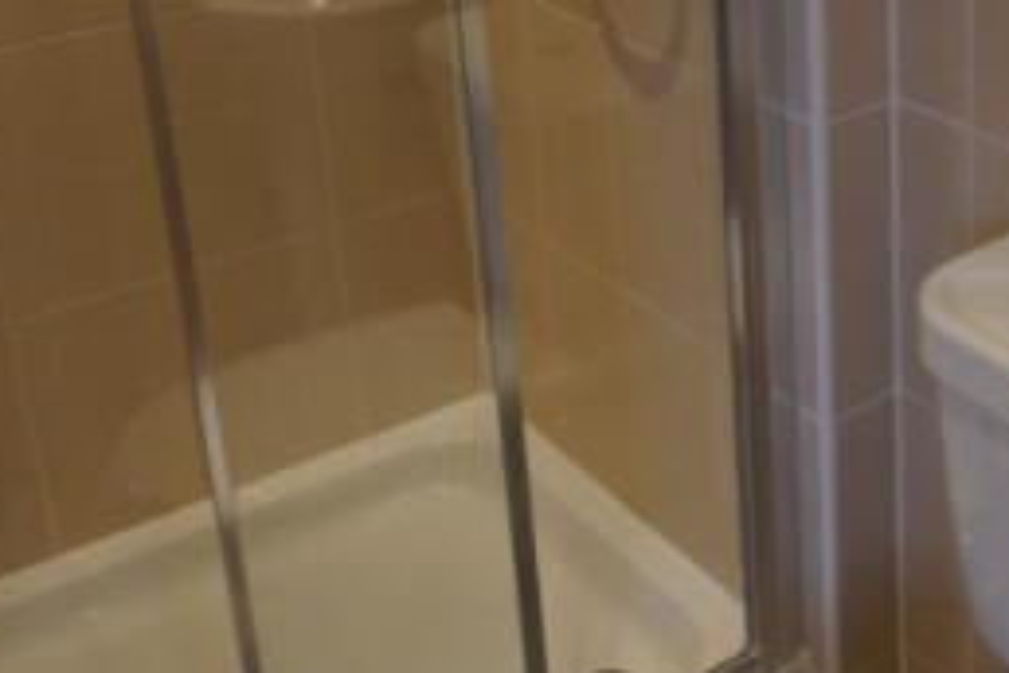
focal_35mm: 57
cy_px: 41
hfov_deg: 33.1
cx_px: 911
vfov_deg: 22.9
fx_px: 1605
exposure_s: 1/60
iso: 640
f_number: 4
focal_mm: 15
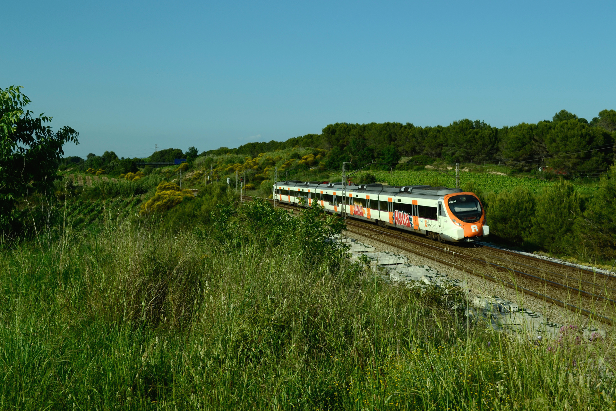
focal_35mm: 48
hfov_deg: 41.1
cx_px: 308
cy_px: 206
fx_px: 821
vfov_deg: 28.1
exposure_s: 1/400
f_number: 8
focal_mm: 32
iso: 100
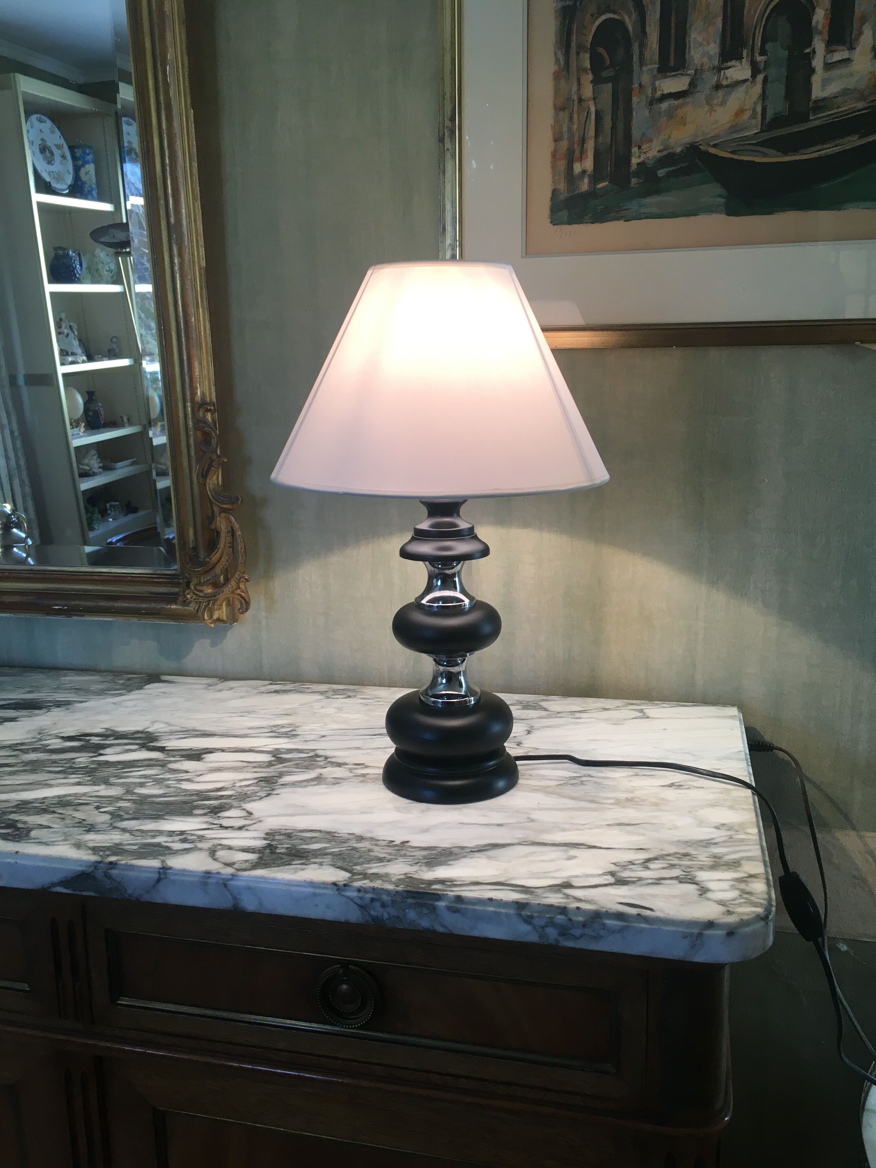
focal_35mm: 29
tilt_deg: -12.2
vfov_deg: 61.7
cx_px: 438
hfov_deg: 48.2
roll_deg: +0.9
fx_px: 979
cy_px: 584
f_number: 2.2
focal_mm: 4.15
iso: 25
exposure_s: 1/33
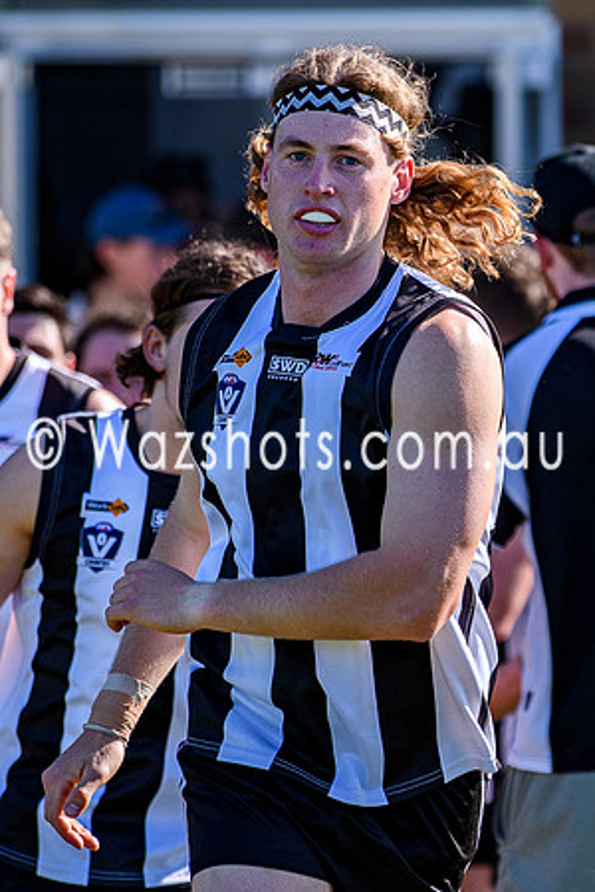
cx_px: 596
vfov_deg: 4.0
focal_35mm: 521
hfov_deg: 2.6
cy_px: 507
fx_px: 12908
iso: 250
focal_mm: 170
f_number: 2.8
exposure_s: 1/3200
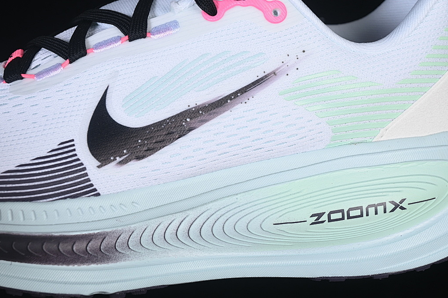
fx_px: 995
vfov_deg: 17.1
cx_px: 230
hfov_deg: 25.4
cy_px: 143
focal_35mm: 80
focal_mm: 50
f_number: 7.1
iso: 160
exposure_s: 1/80
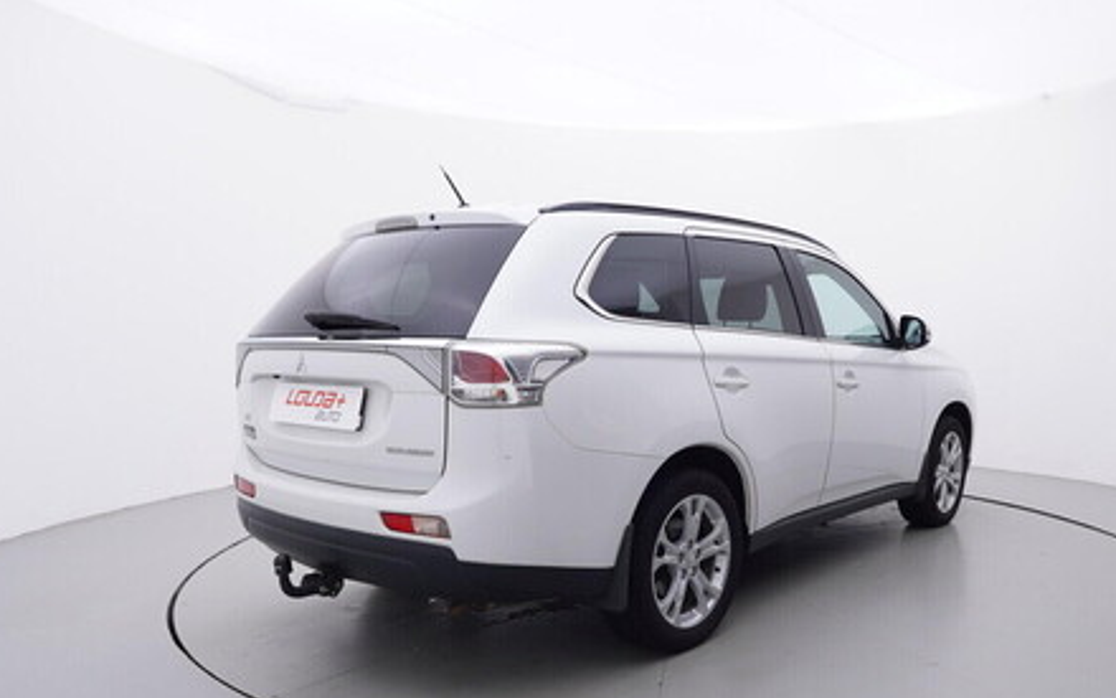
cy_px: 463
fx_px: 871
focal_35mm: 29
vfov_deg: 43.1
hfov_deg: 64.8
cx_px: 661
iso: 200
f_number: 5
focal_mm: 15
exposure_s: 1/80
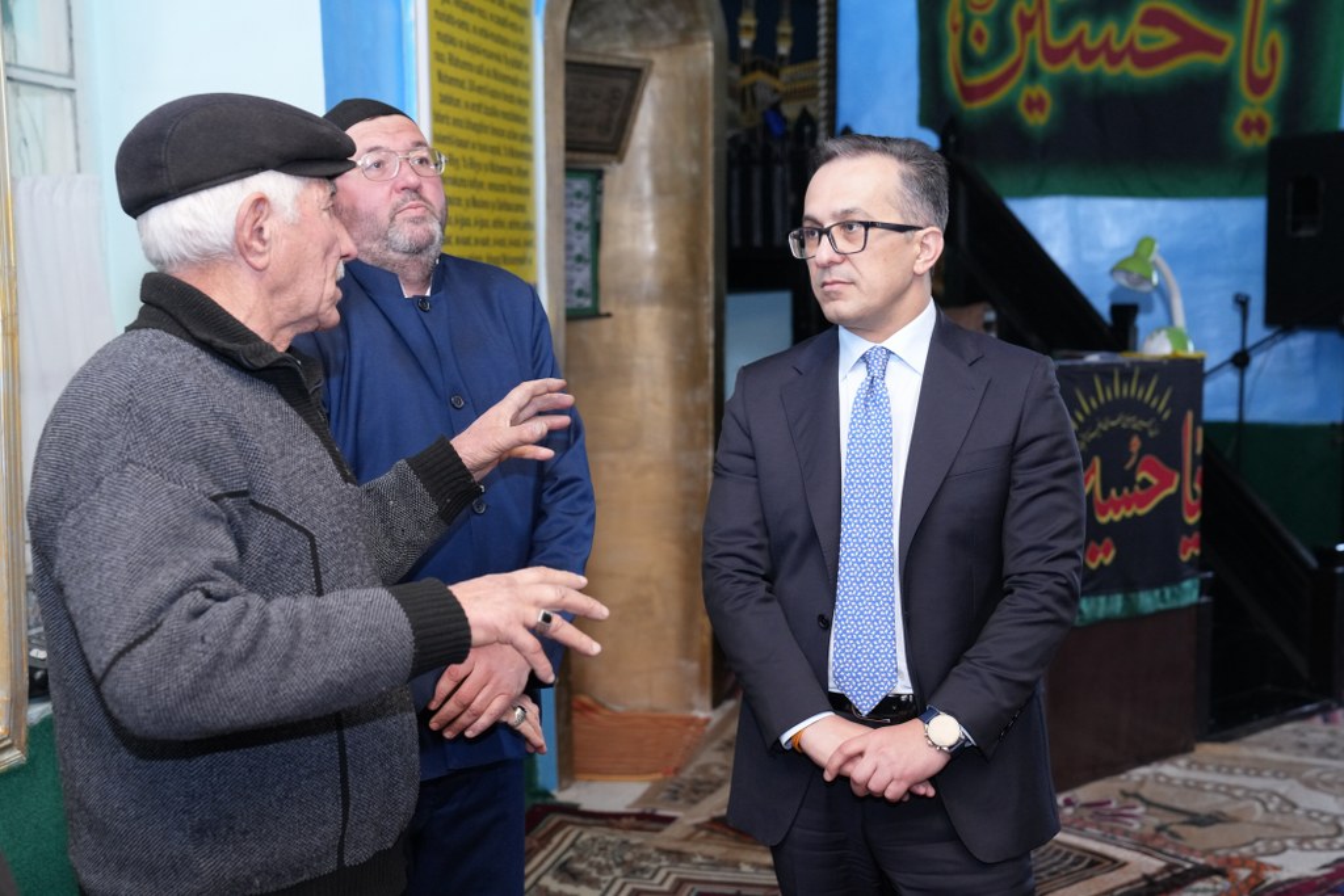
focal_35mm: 51
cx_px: 672
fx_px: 1904
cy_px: 448
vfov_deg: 26.5
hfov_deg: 38.9
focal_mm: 51
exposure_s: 1/200
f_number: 4
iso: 2500
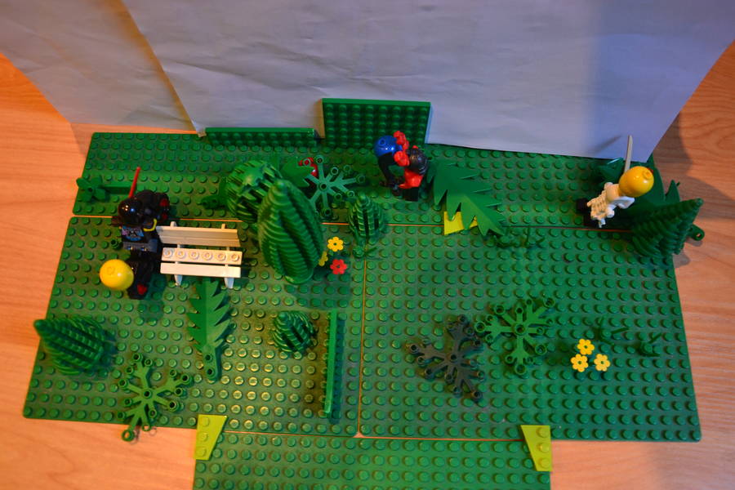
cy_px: 245
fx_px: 551
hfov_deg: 67.4
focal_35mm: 27
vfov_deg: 47.9
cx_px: 368
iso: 800
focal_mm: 18
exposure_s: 1/15
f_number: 5
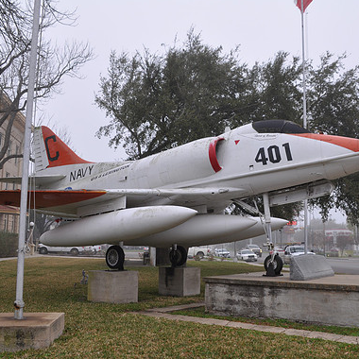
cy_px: 179
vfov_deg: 47.2
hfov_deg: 46.9
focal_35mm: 35
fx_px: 411
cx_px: 219
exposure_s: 1/50
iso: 200
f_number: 7.1
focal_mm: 18
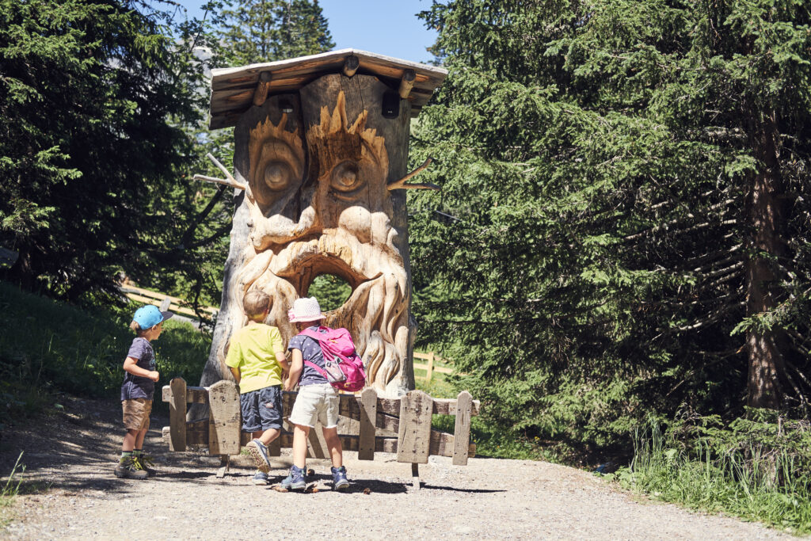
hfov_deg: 37.5
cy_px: 270
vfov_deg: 25.5
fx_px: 1194
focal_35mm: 53
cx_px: 406
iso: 200
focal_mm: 35
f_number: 2.8
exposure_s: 1/1600
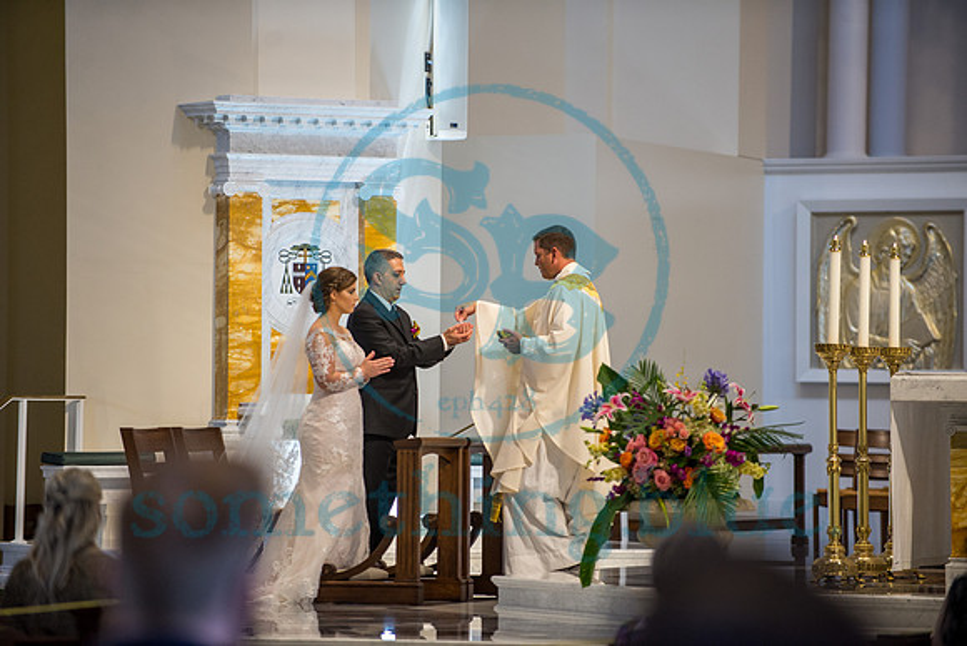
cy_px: 323
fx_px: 5373
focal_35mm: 200
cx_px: 484
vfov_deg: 6.9
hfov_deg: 10.3
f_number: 2.8
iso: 1250
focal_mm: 200
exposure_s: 1/250
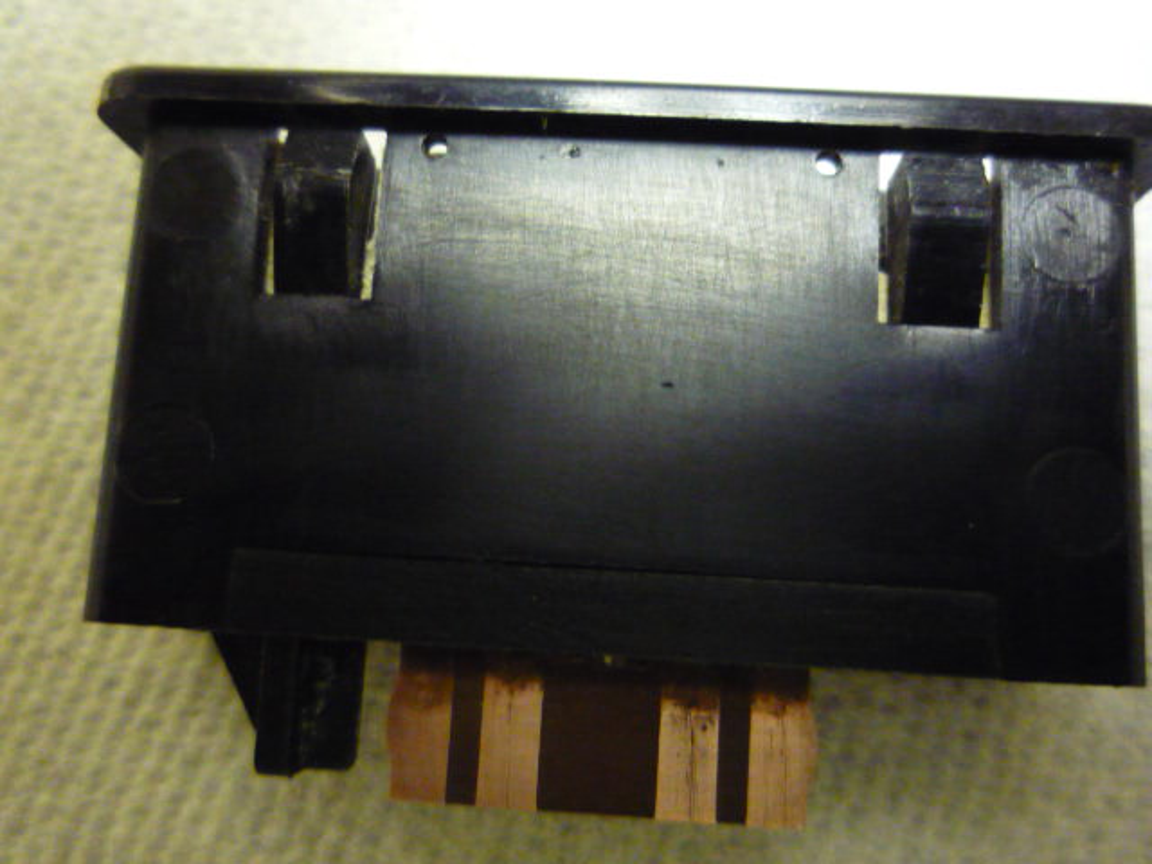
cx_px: 576
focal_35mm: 30
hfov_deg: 60.0
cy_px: 432
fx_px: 998
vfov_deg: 46.8
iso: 800
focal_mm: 5.2
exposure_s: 1/13
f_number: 3.3
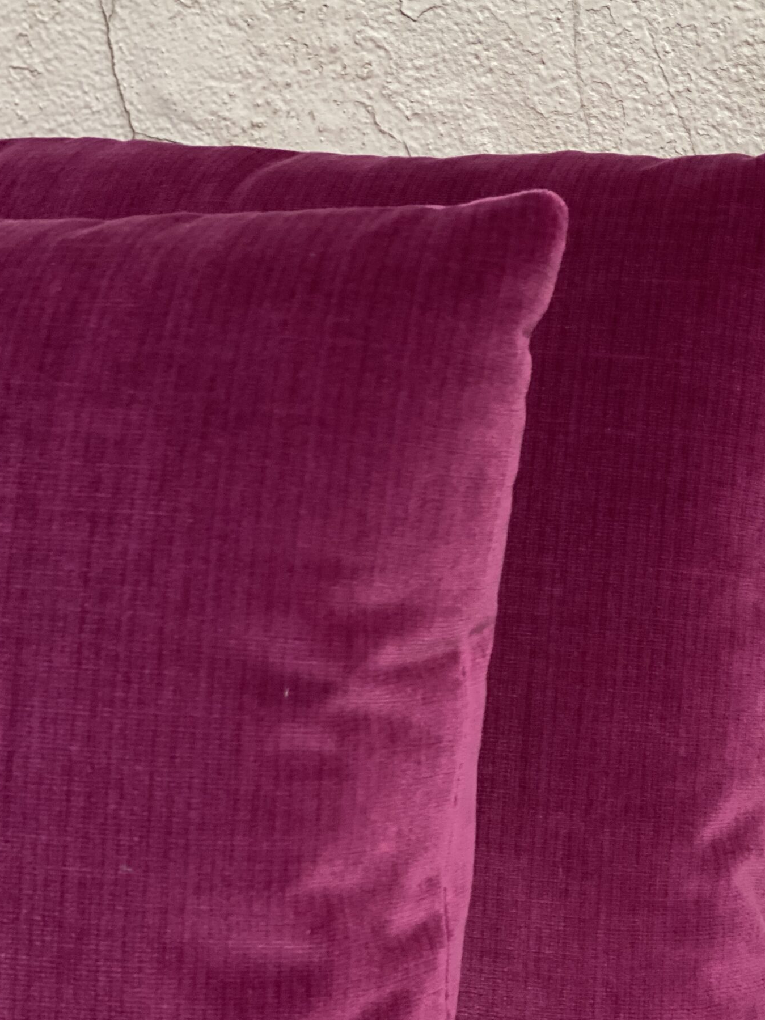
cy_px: 517
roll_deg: +2.7
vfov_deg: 26.3
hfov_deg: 19.8
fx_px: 2181
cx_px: 529
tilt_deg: -20.2
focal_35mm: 74
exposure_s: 1/24
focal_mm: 6
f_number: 2
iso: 400
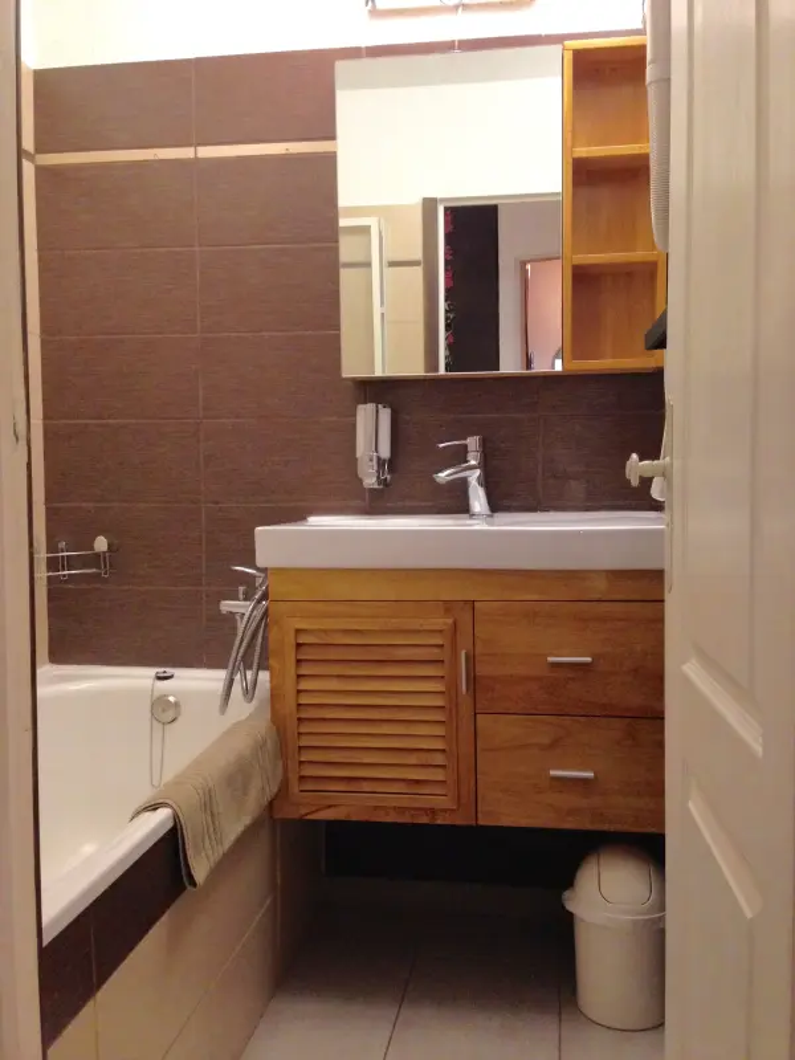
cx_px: 398
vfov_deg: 55.4
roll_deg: +0.3
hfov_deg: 42.9
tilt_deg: -2.9
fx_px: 1011
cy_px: 530
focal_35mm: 33
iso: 320
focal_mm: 4.12
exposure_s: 1/20
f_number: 2.4
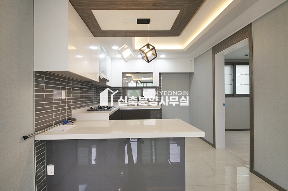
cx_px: 144
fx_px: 120
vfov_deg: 77.2
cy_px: 96
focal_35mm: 15
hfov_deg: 100.4
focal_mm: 10
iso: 800
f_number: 9
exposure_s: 1/40
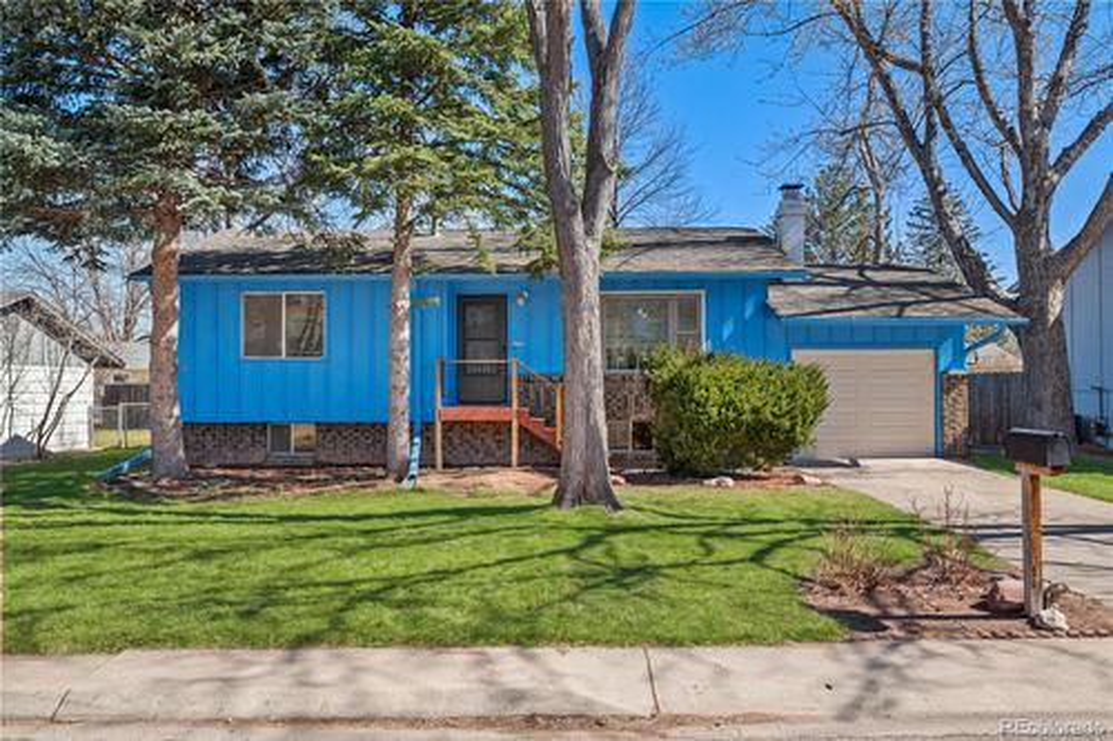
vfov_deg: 44.2
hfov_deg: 62.8
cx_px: 556
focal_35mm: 30
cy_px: 370
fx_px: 912
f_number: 8
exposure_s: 1/125
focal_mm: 29.5
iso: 400
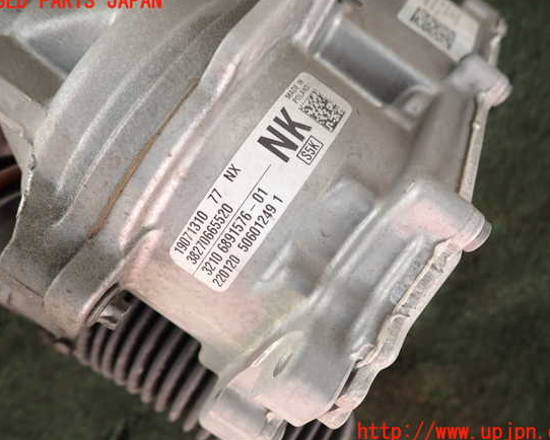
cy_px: 217
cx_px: 282
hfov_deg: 64.0
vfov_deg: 53.2
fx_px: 440
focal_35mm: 27
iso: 100
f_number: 2
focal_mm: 4.5
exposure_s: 1/80
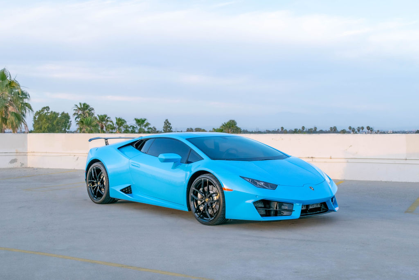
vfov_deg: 28.7
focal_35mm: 47
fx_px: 545
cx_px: 210
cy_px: 140
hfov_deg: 42.0
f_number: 8
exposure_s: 1/250
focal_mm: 30
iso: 360
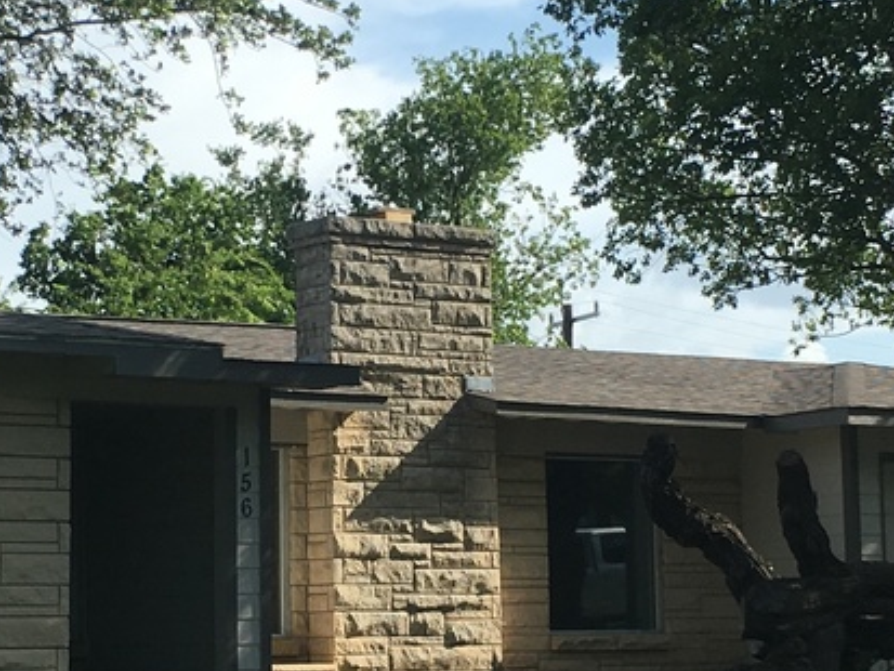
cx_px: 318
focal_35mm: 101
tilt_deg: +9.1
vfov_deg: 14.7
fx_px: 2609
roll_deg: +0.5
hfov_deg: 19.4
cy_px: 348
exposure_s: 1/1241
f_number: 2.2
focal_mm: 4.15
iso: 25
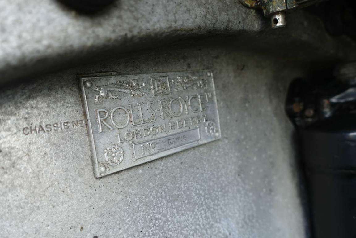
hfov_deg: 61.9
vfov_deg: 43.6
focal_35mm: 30
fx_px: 297
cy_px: 119
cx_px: 178
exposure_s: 1/60
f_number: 2.8
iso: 125
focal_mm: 11
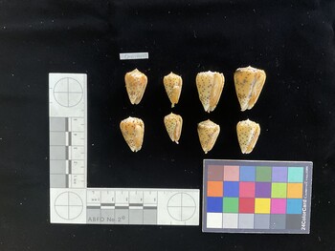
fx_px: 281
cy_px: 126
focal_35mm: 29
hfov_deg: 61.6
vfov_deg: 48.3
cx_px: 168
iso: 200
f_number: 1.8
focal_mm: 3
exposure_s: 1/60
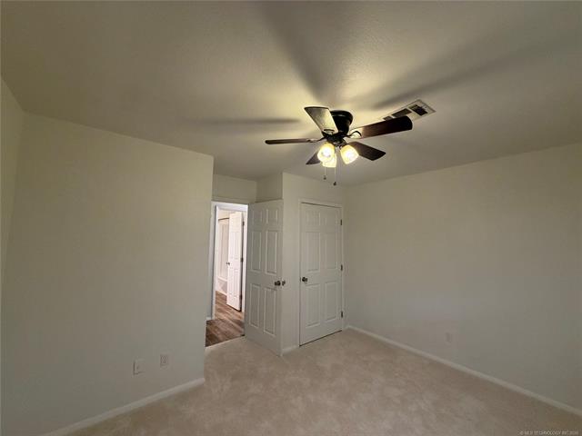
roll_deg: -1.6
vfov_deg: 85.7
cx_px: 291
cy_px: 218
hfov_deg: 102.1
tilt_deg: +4.7
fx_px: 235
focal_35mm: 14
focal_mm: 2.22
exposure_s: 1/60
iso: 250
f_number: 2.2
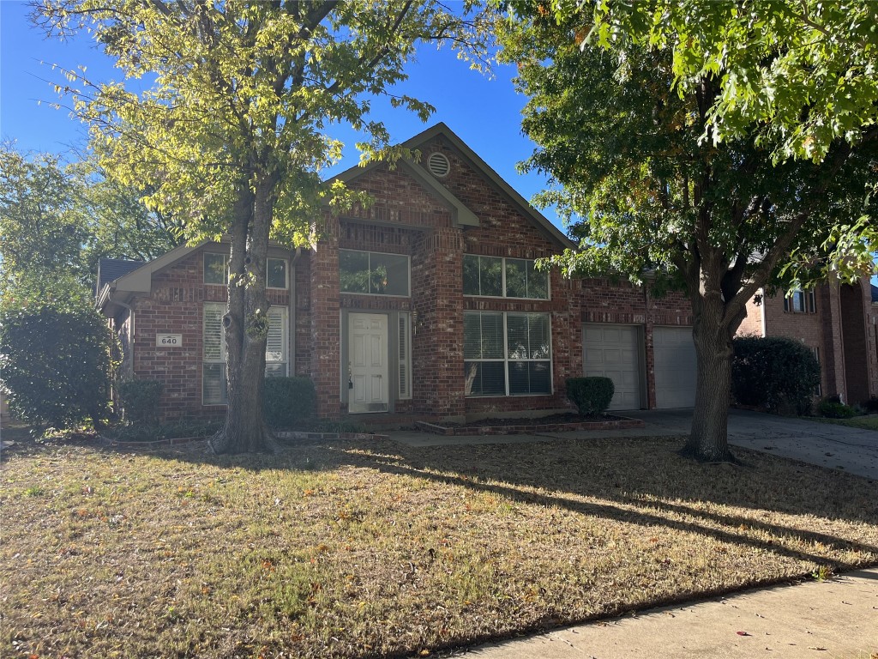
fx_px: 659
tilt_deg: +3.5
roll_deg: +0.7
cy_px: 330
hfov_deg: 67.3
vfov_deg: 53.1
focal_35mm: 26
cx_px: 439
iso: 50
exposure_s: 1/967
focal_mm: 5.1
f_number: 1.6
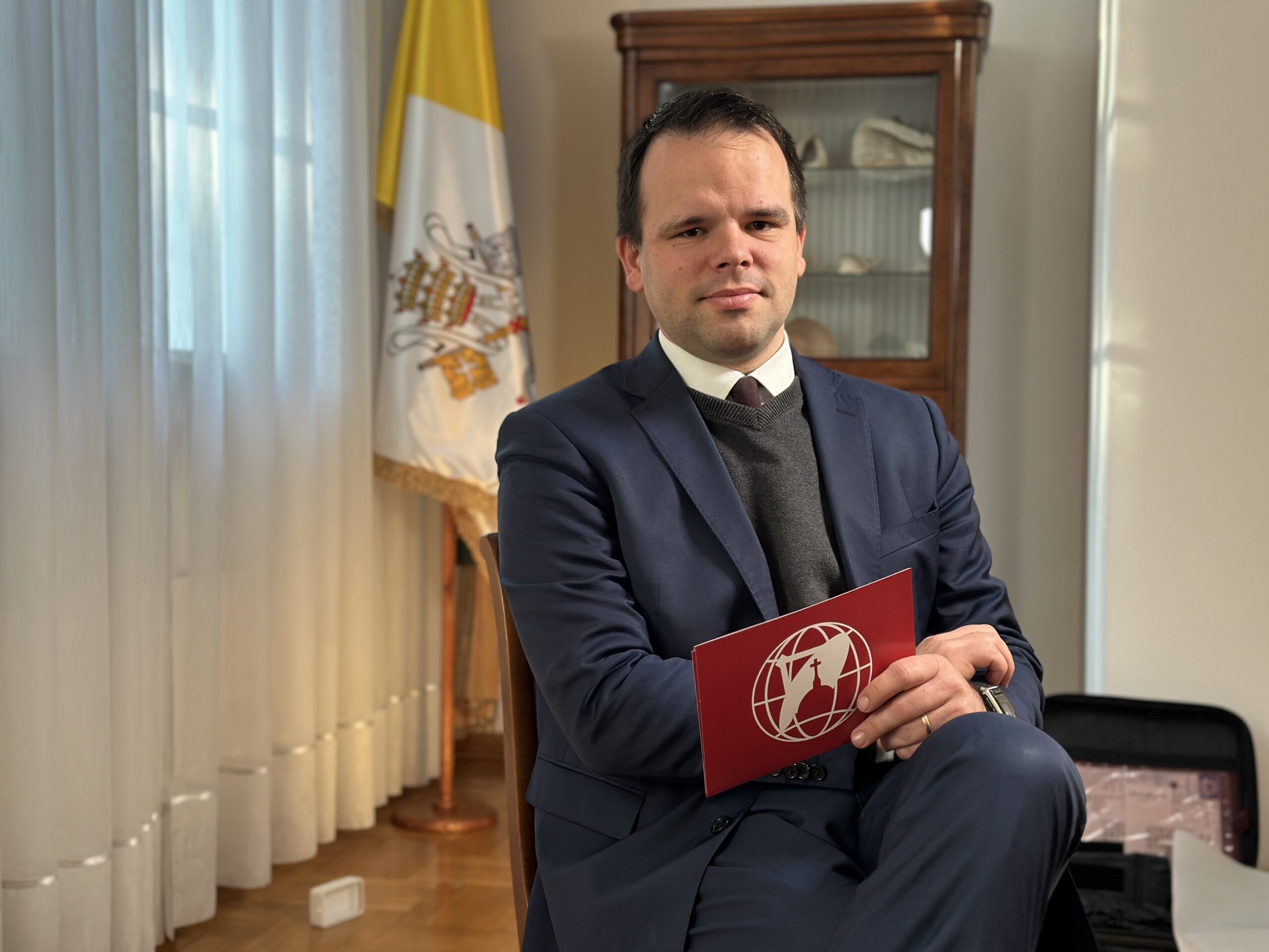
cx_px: 634
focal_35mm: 48
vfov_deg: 30.3
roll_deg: -0.6
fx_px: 1760
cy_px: 476
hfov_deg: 39.7
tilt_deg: -2.9
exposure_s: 1/50
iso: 160
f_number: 1.78
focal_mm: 6.86
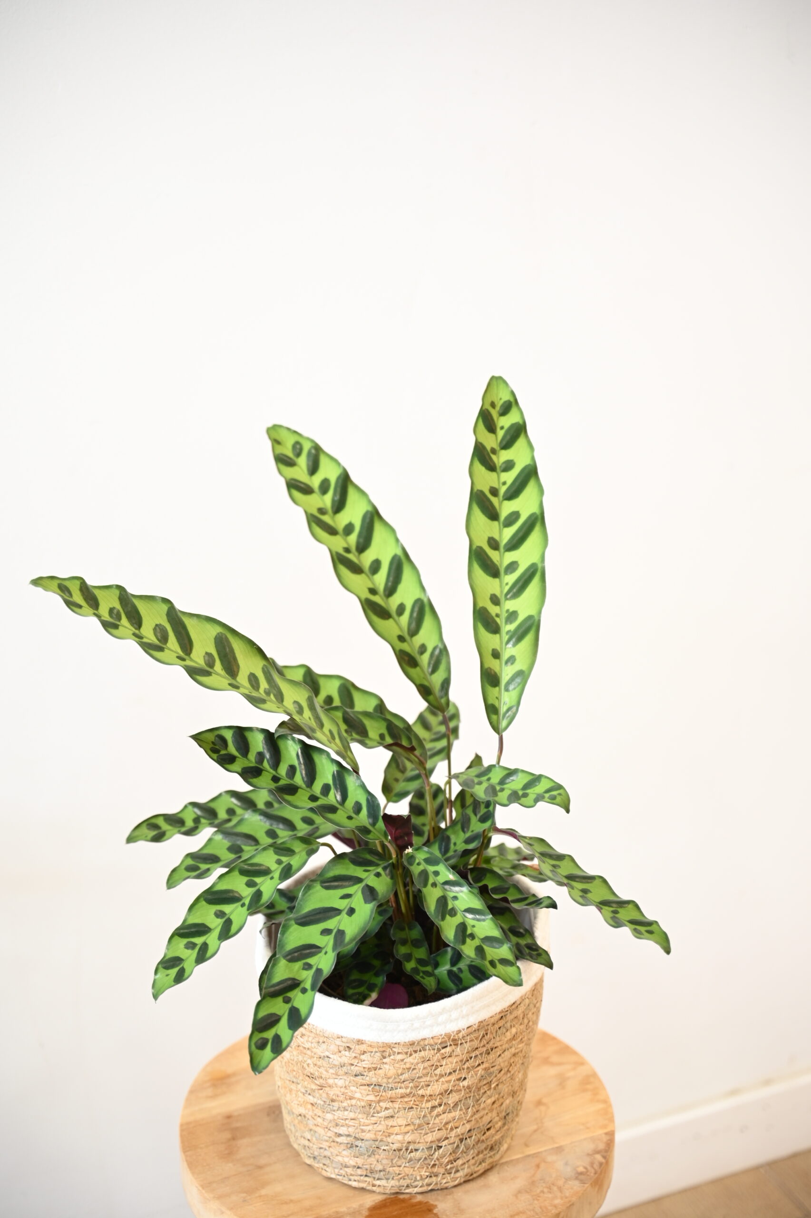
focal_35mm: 64
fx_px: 2164
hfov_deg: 21.2
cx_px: 406
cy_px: 609
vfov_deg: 31.4
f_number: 2.8
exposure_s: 1/60
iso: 800
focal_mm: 64
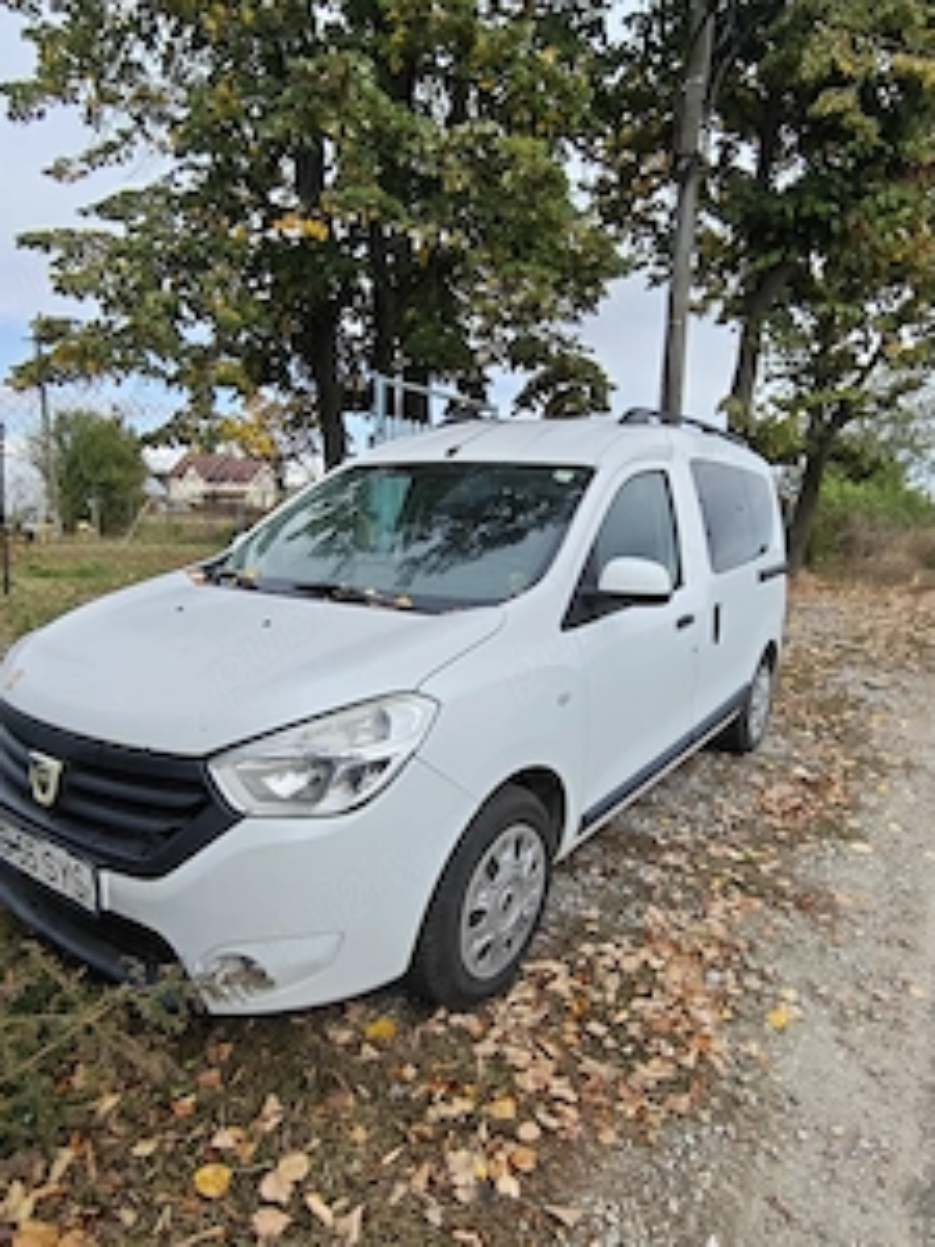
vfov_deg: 81.7
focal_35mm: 20
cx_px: 486
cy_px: 661
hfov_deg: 65.9
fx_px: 720
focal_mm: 1.6
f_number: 2.2
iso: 50
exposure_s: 1/1190
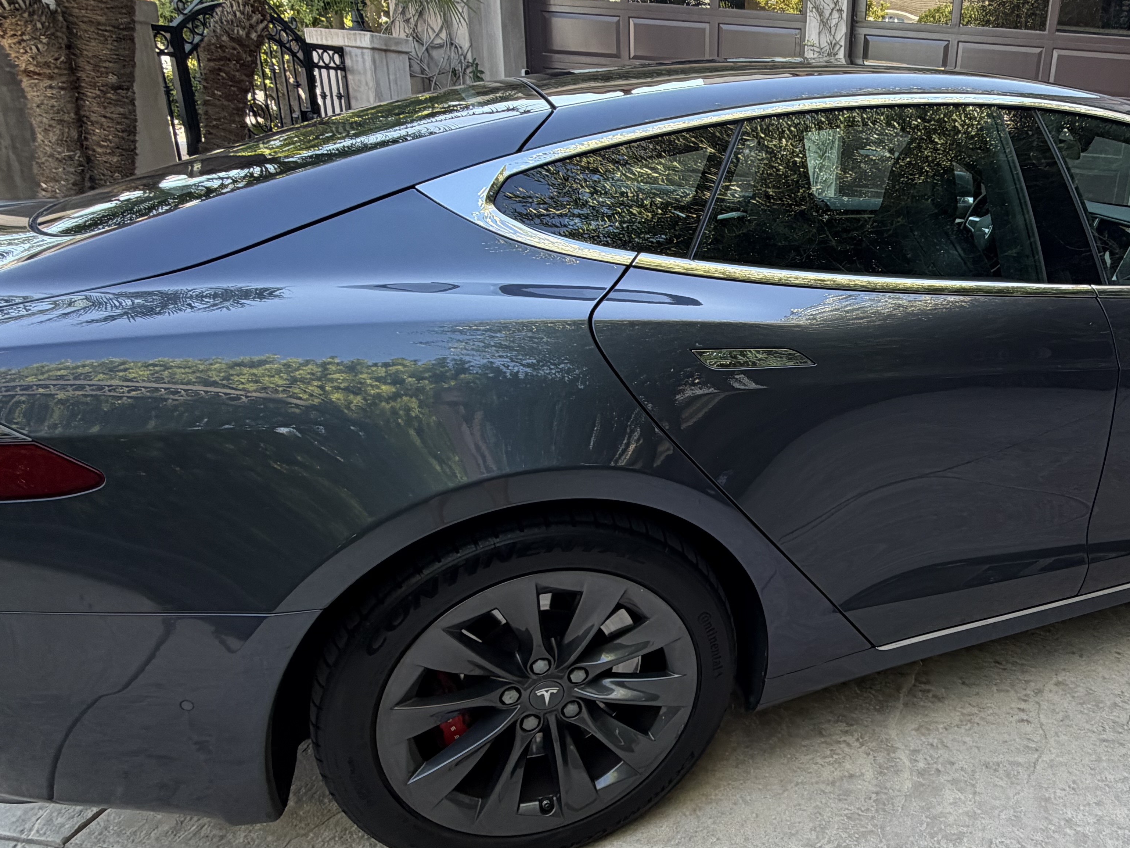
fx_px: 849
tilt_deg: -22.7
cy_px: 420
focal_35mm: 26
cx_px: 845
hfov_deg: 63.4
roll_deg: -3.1
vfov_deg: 53.1
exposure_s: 1/121
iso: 80
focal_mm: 2.22
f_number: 2.2
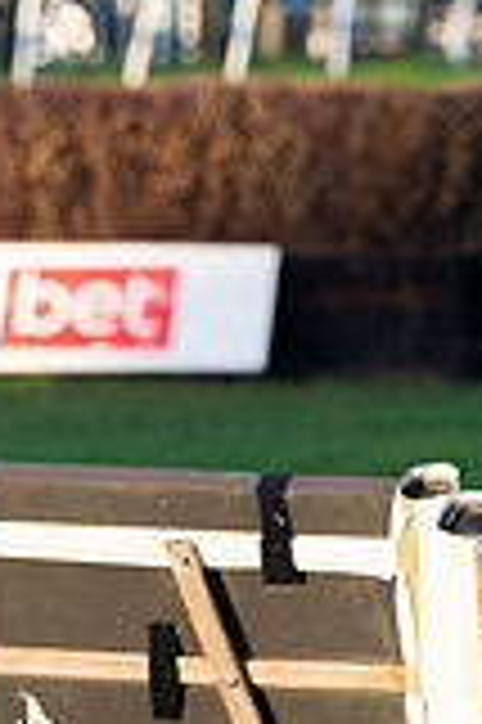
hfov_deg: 1.7
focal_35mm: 825
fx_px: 16603
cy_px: 311
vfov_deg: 2.5
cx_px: 808
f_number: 3.5
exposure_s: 1/3200
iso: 800
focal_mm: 170
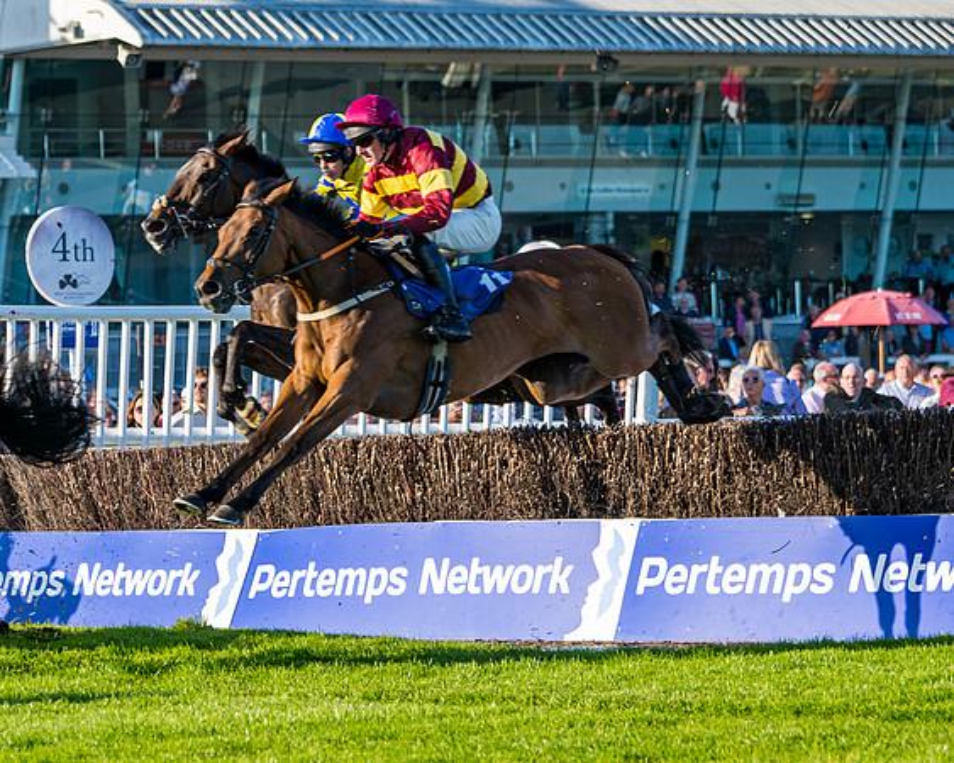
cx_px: 98
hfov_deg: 10.6
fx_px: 5106
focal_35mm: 181
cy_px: 492
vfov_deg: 8.5
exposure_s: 1/1250
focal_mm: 86
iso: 200
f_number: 4
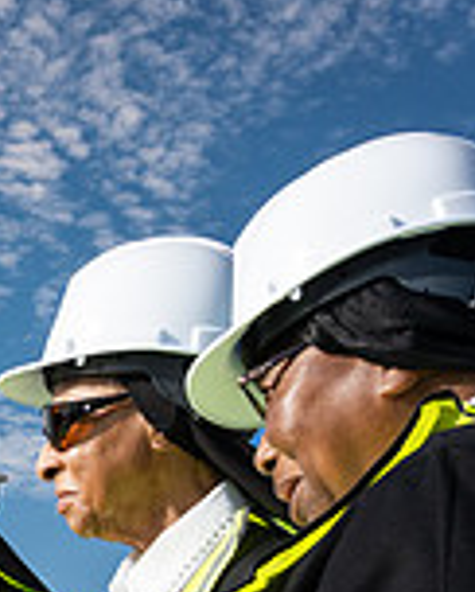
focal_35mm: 100
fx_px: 1754
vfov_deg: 18.2
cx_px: -405
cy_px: 715
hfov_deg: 13.6
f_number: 16
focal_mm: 28
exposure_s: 1/160
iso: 200
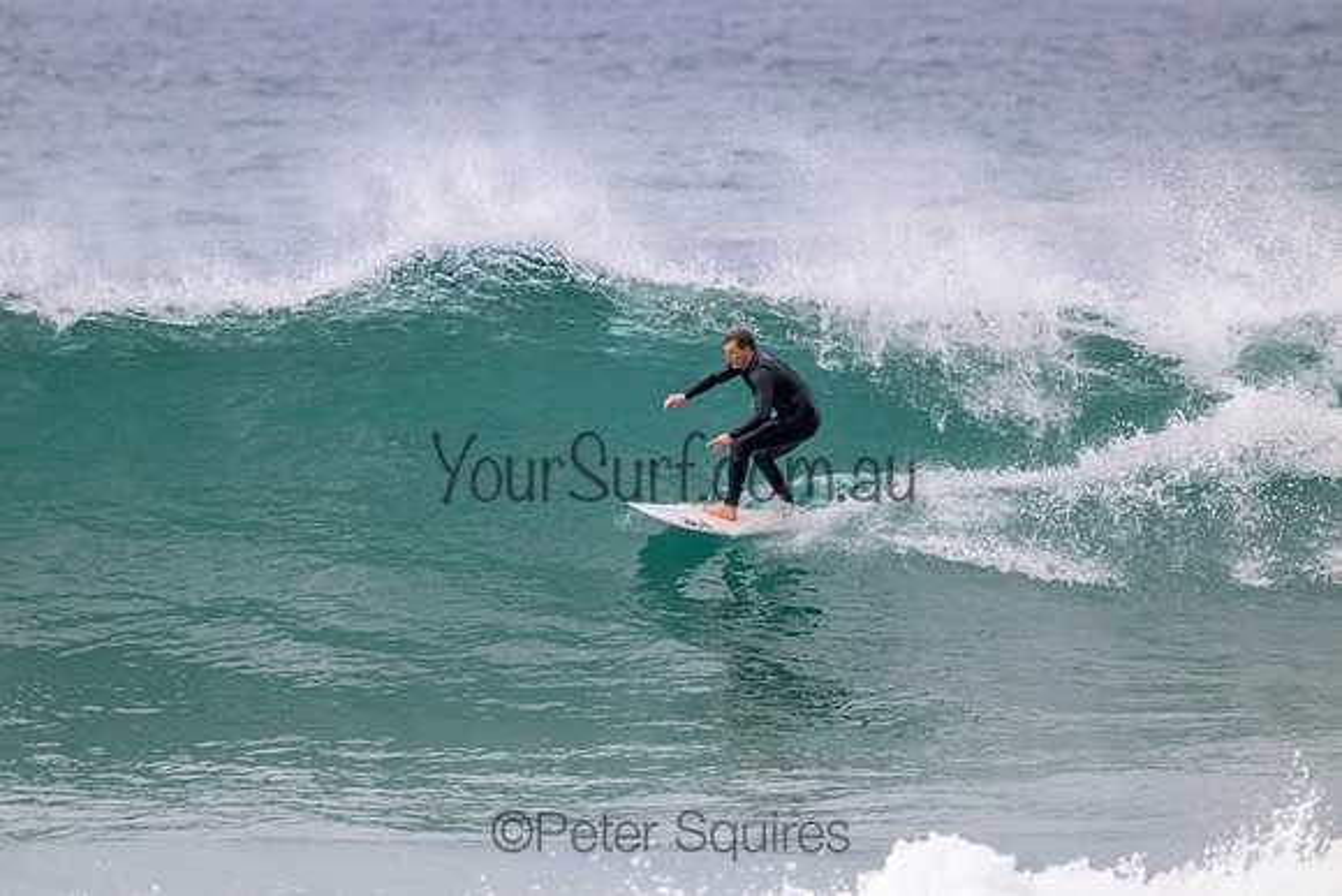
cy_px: 448
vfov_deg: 1.7
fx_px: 29828
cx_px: 671
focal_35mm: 800
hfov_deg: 2.6
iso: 1400
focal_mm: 800
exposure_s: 1/2000
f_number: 11
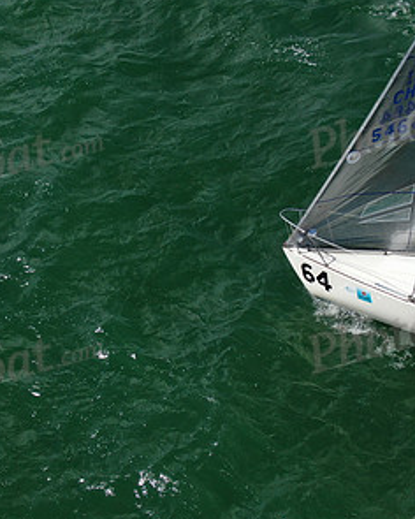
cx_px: 208
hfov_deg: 16.7
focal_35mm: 92
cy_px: 247
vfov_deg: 20.8
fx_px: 1412
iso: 100
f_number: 3.8
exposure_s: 1/1000
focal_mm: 8.6
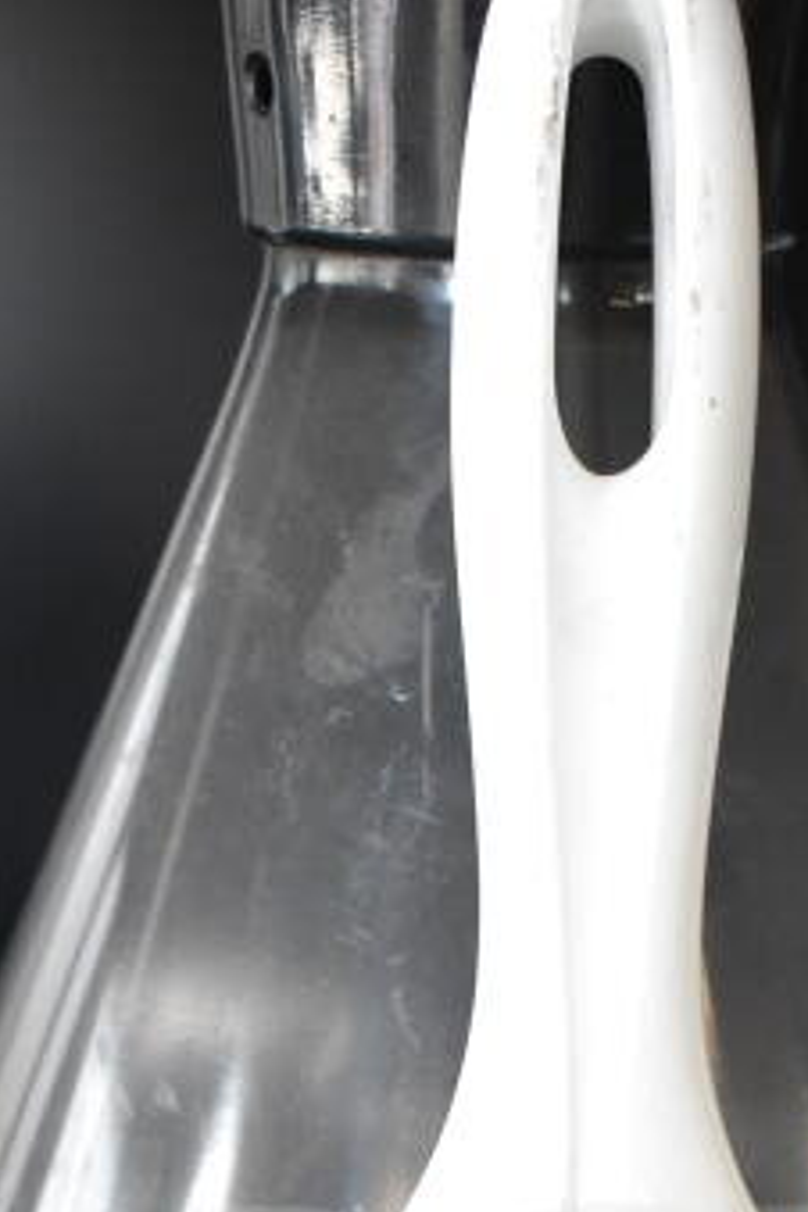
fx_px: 3265
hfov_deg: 14.1
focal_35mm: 97
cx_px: 504
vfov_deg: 19.7
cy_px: 1487
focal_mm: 24
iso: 1600
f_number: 5
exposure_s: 1/100
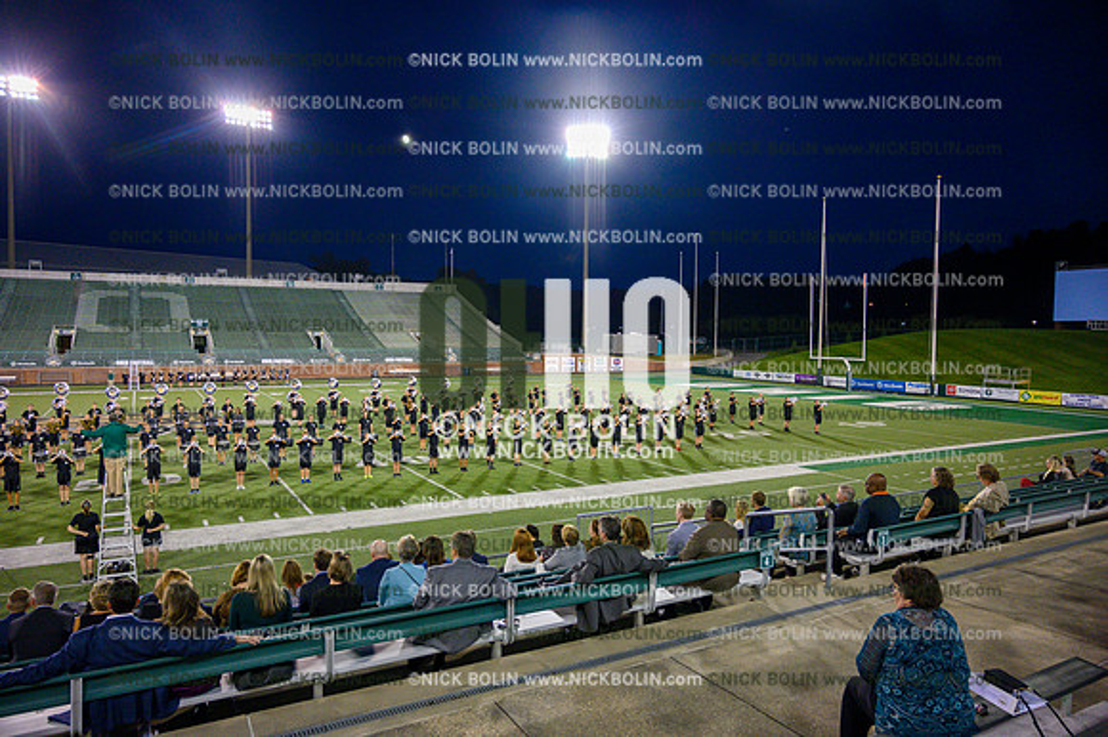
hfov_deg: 73.8
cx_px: 554
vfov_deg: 53.1
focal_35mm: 24
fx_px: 738
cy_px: 368
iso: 4000
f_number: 4
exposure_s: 1/1000
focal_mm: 24
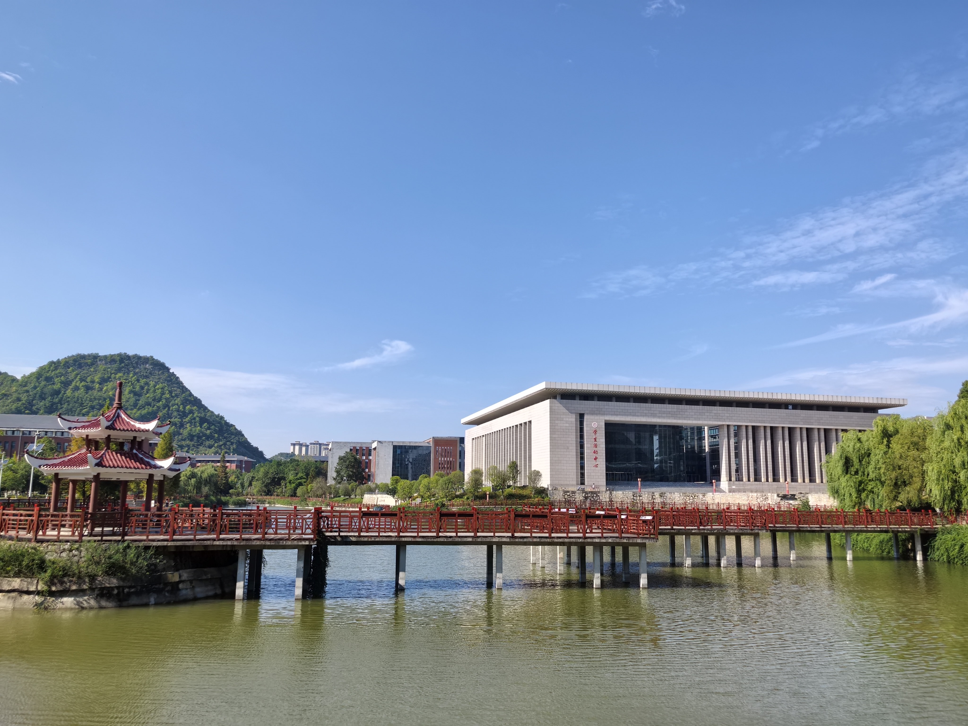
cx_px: 484
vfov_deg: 51.4
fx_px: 755
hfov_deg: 65.3
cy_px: 363
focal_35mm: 27
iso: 50
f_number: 2
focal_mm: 5.75
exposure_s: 1/1887
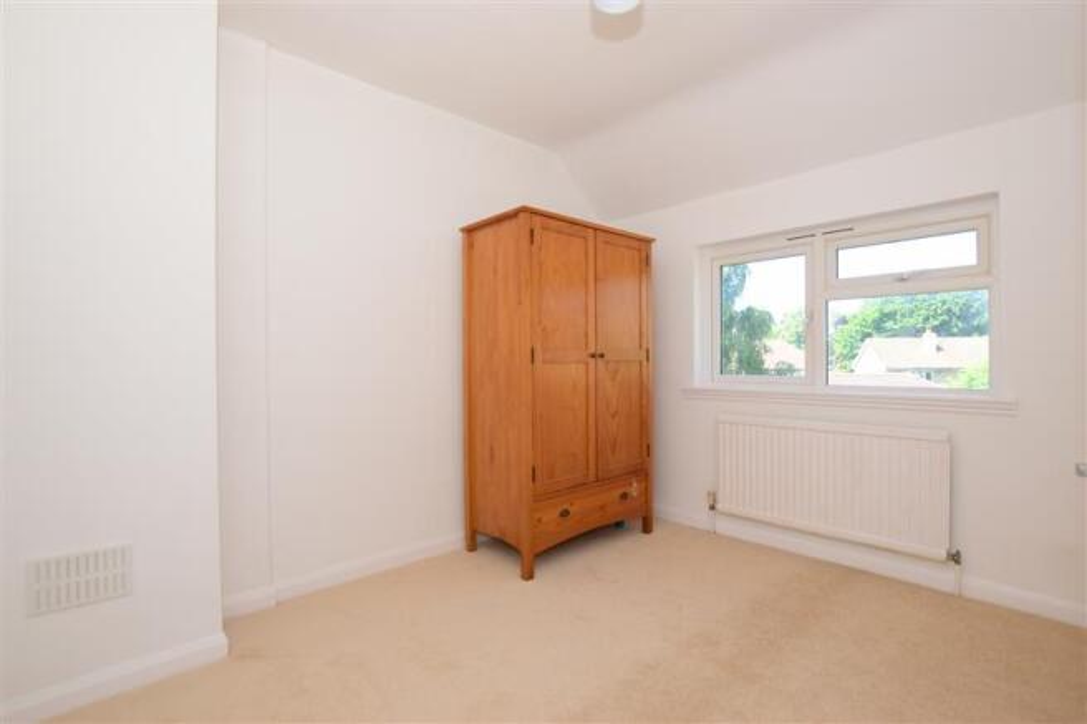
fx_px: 498
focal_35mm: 16
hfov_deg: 95.0
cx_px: 544
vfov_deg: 72.0
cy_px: 362
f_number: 7.1
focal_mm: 11
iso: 200
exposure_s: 1/60
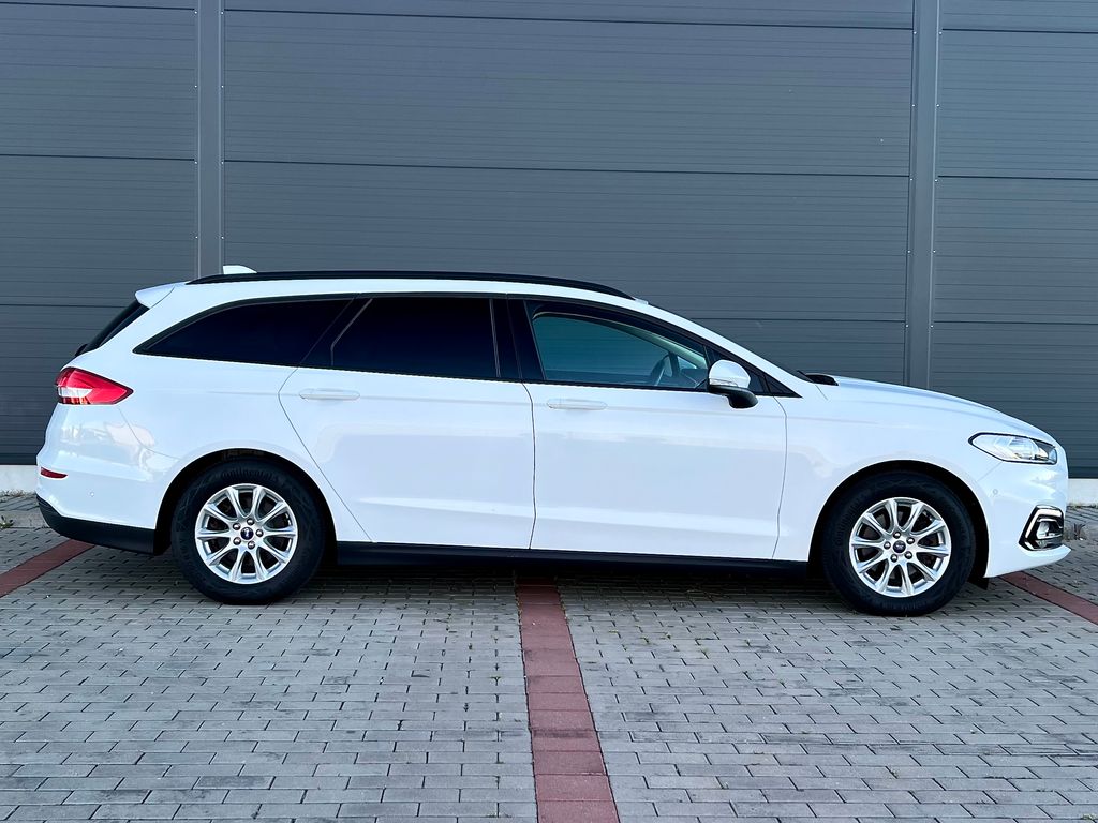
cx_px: 549
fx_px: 825
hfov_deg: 67.3
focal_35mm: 26
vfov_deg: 53.1
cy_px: 412
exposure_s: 1/173
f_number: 1.5
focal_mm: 5.7
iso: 40
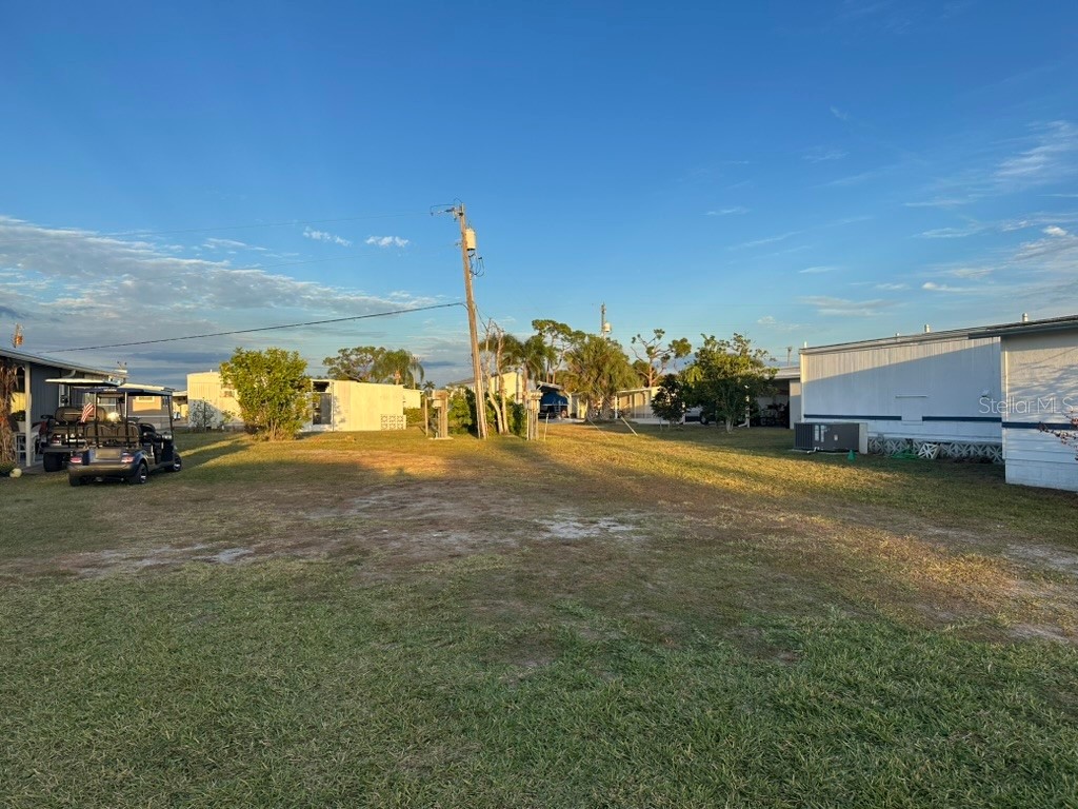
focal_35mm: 24
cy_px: 404
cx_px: 539
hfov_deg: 71.6
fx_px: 747
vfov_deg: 56.8
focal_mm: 6.86
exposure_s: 1/1357
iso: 80
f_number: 1.78
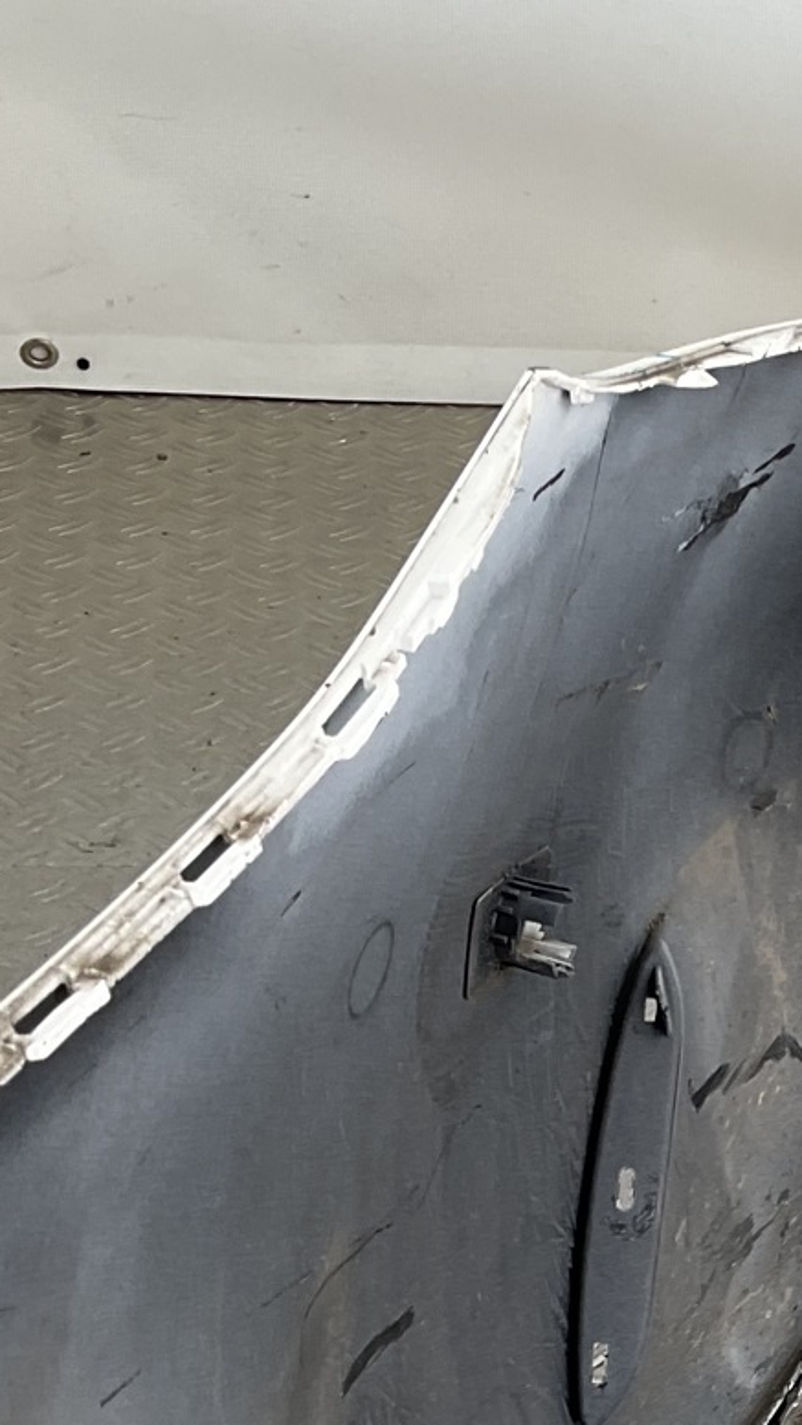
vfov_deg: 25.3
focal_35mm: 82
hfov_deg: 13.9
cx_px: 1195
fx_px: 3100
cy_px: 1225
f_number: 1.8
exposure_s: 1/124
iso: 16
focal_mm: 3
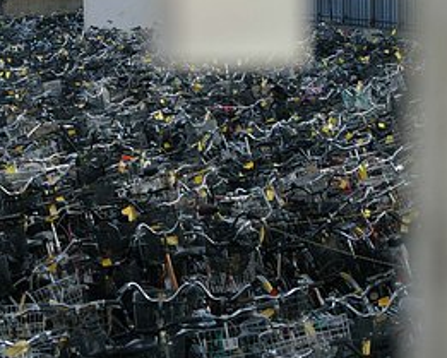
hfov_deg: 13.9
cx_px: 178
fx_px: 1826
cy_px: 164
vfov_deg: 11.2
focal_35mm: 138
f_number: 9.5
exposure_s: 1/180
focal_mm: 50
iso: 800
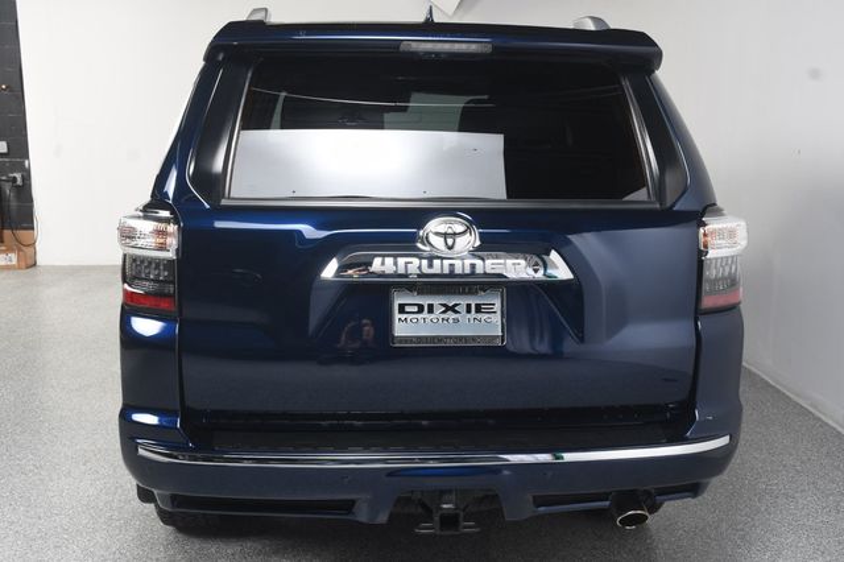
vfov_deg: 34.2
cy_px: 281
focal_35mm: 39
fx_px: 914
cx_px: 422
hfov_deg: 49.6
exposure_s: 1/160
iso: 100
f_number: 7.1
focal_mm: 26
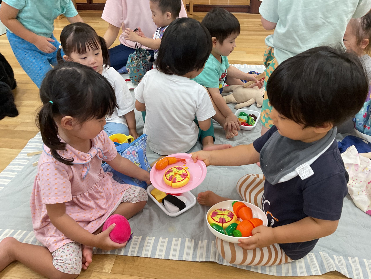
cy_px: 140
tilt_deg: -32.5
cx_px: 186
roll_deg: +0.5
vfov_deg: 48.2
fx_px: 311
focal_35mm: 29
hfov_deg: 61.7
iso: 80
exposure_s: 1/50
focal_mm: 3
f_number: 1.8
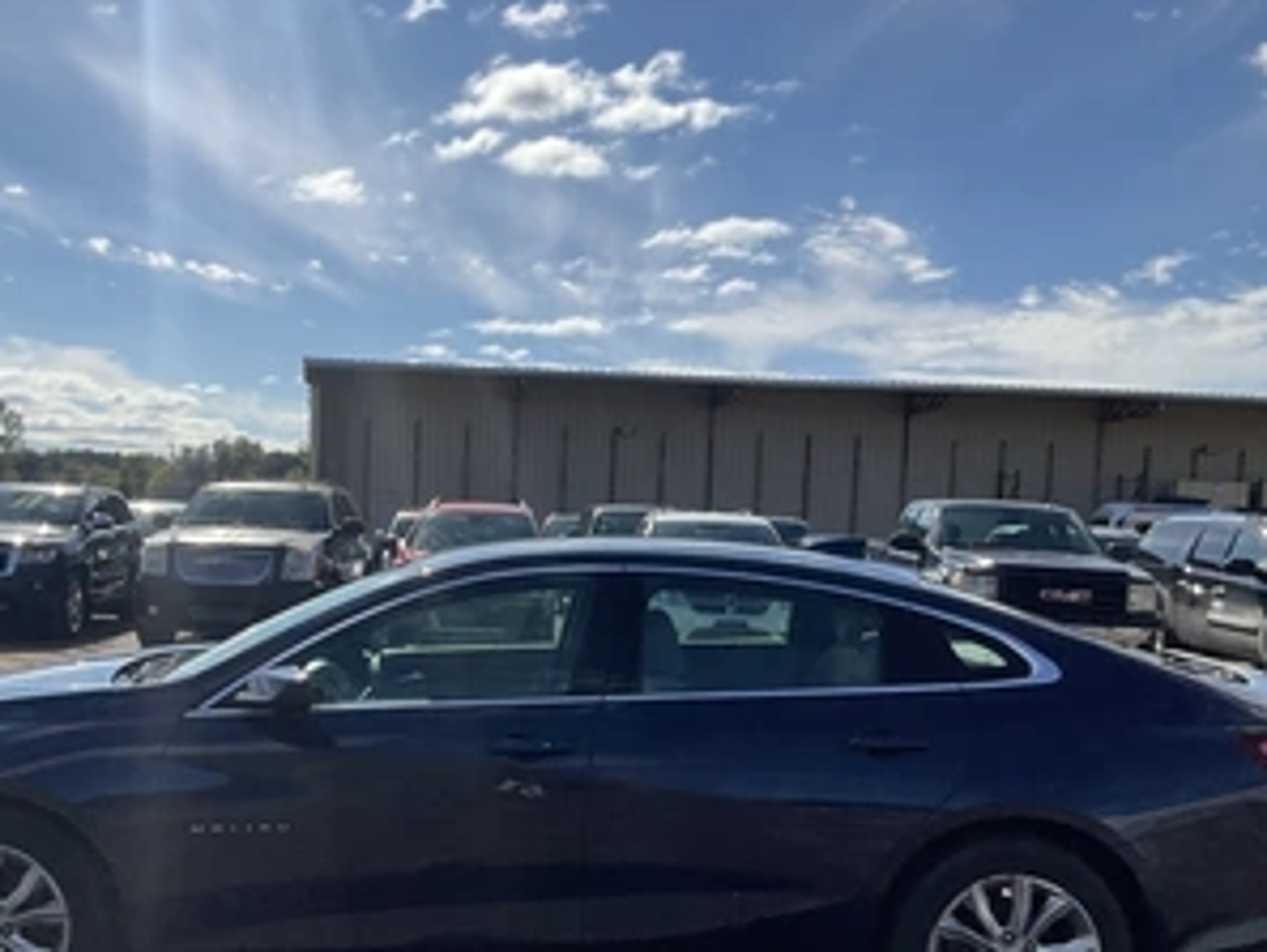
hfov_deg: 47.6
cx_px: 525
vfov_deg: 36.7
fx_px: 1428
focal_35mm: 39
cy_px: 576
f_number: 1.8
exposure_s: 1/3534
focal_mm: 3
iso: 25
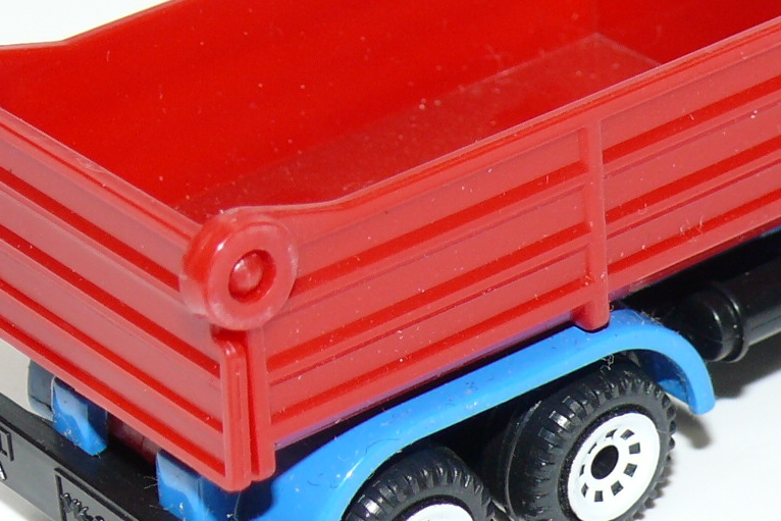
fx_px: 4101
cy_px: 68
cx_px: 559
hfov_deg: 10.9
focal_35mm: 189
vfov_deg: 7.3
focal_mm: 12.3
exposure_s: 1/30
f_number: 4
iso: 100
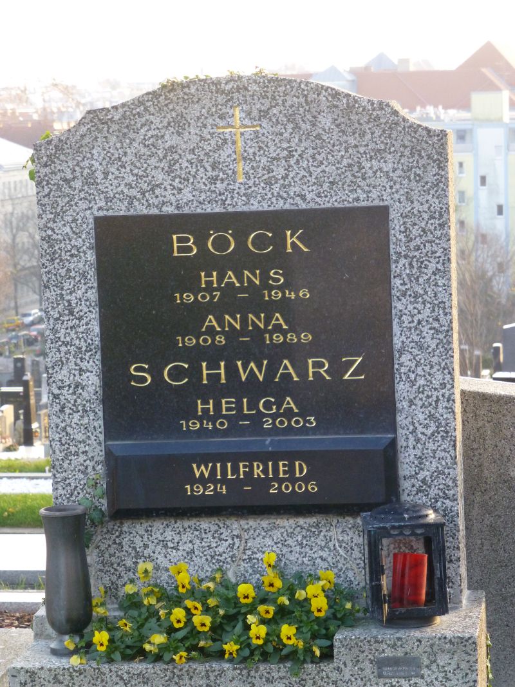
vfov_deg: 16.2
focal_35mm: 122
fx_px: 2421
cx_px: 258
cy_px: 344
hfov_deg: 12.1
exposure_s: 1/80
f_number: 5.4
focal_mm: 21.8
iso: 400
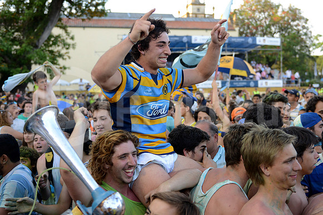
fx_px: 323
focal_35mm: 36
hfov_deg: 53.1
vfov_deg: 36.9
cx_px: 162
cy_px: 108
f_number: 2.8
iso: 640
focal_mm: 36
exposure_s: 1/800
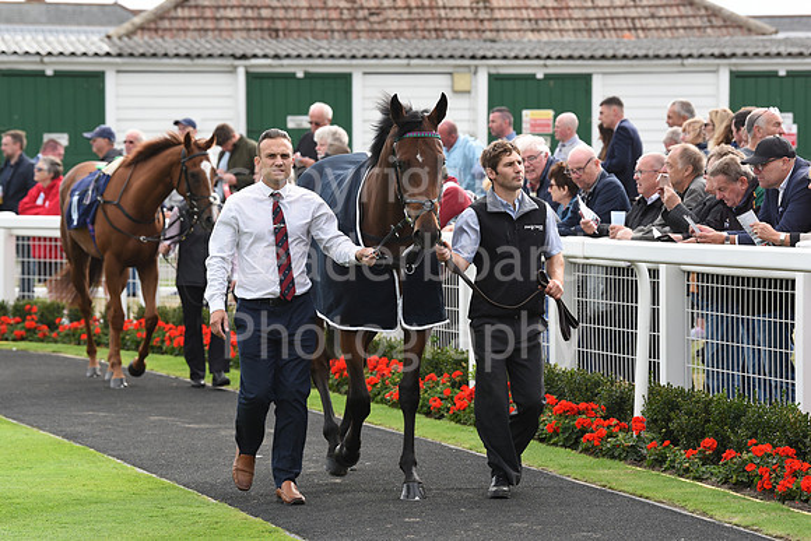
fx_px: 3605
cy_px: 270
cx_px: 406
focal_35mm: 160
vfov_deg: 8.6
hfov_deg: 12.8
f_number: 6.3
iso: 500
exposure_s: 1/640
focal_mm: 160
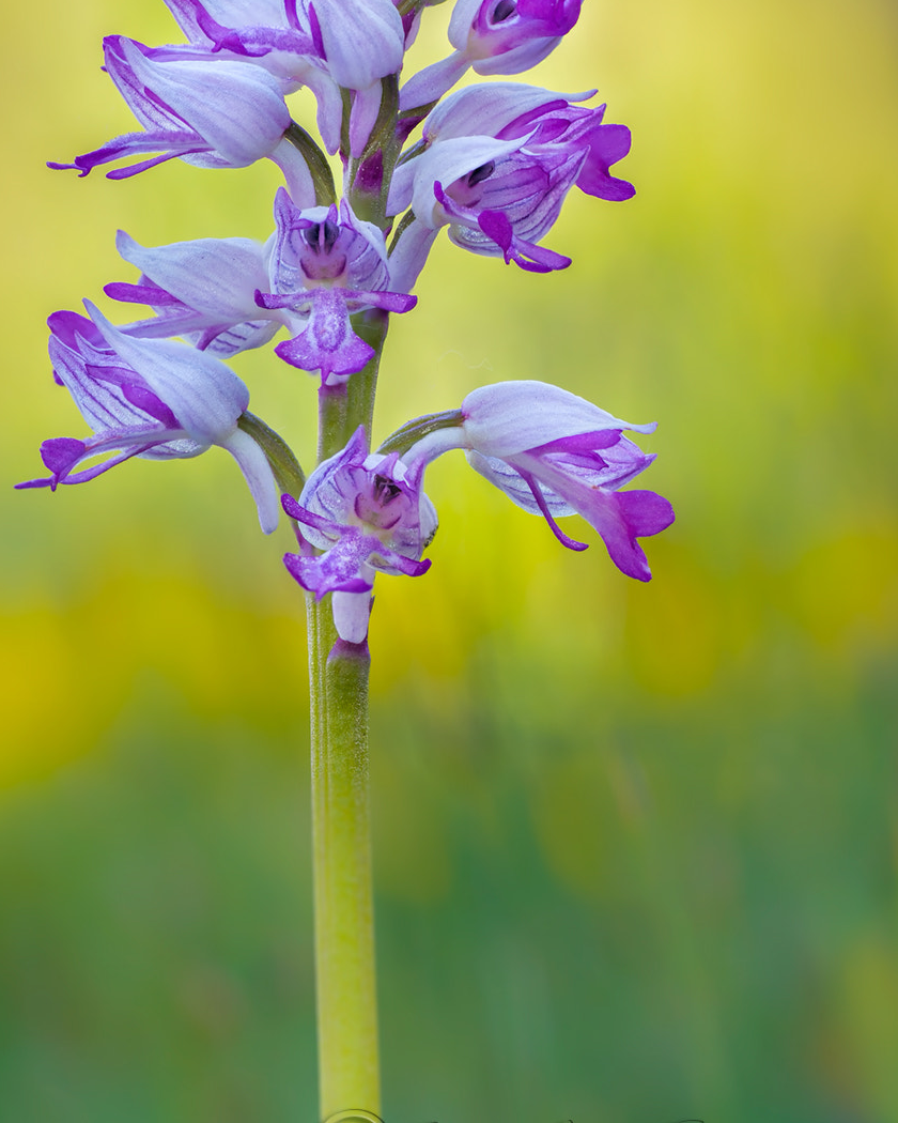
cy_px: 371
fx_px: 6412
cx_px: 445
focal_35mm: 193
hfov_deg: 8.0
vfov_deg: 10.0
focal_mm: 90
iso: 100
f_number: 8
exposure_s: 1/60
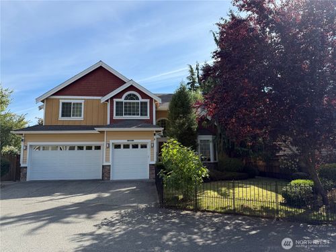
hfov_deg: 71.6
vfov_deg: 56.8
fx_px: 233
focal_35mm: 24
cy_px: 126
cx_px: 168
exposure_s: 1/3145
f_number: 1.78
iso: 80
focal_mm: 6.76
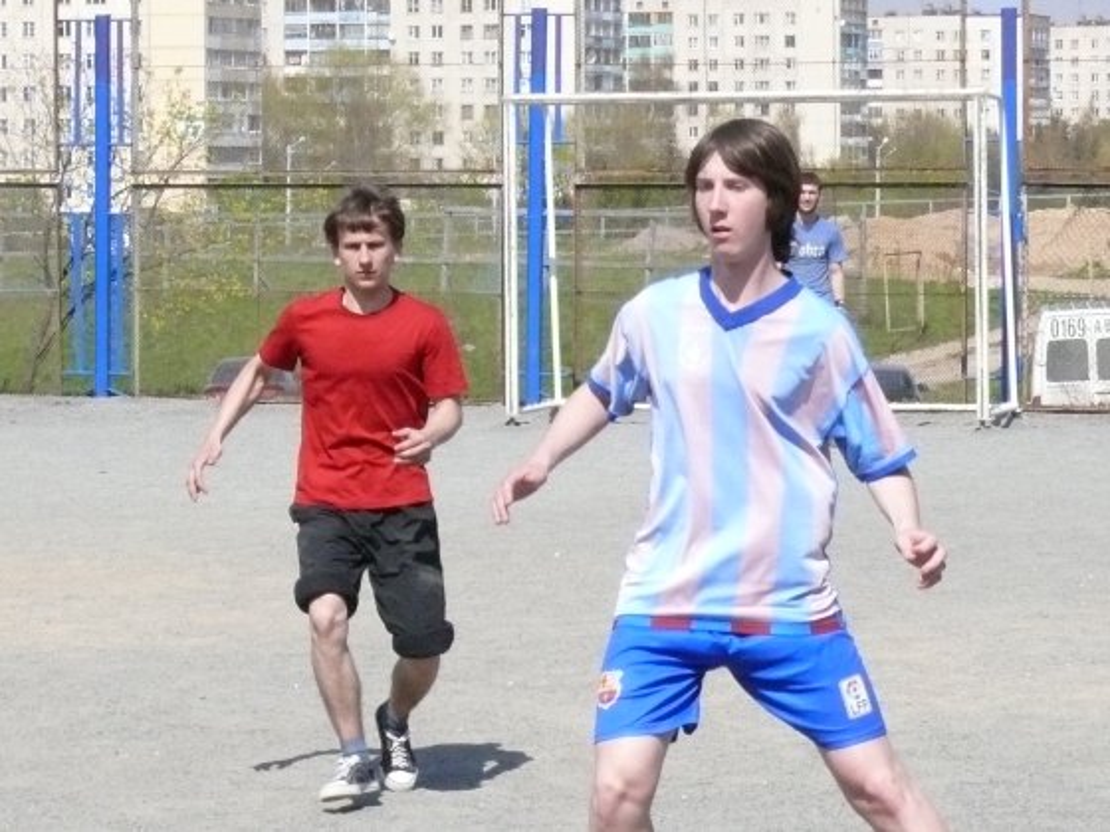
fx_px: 5131
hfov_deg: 12.3
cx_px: 555
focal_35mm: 160
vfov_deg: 9.3
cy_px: 416
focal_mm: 19.1
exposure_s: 1/1000
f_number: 9
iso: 400
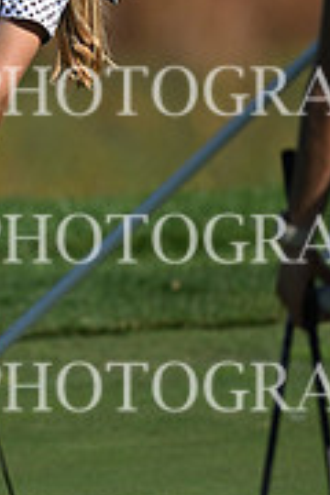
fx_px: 17750
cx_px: -54
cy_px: 165
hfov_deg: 1.1
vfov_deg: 1.6
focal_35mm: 1291
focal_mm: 400
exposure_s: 1/2500
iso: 200
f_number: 4.5
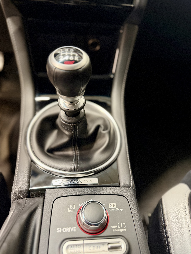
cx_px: 96
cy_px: 127
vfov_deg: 71.6
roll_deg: -7.2
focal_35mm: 24
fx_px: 177
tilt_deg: -43.4
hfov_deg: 56.8
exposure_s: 1/40
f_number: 1.78
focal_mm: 6.76
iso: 640
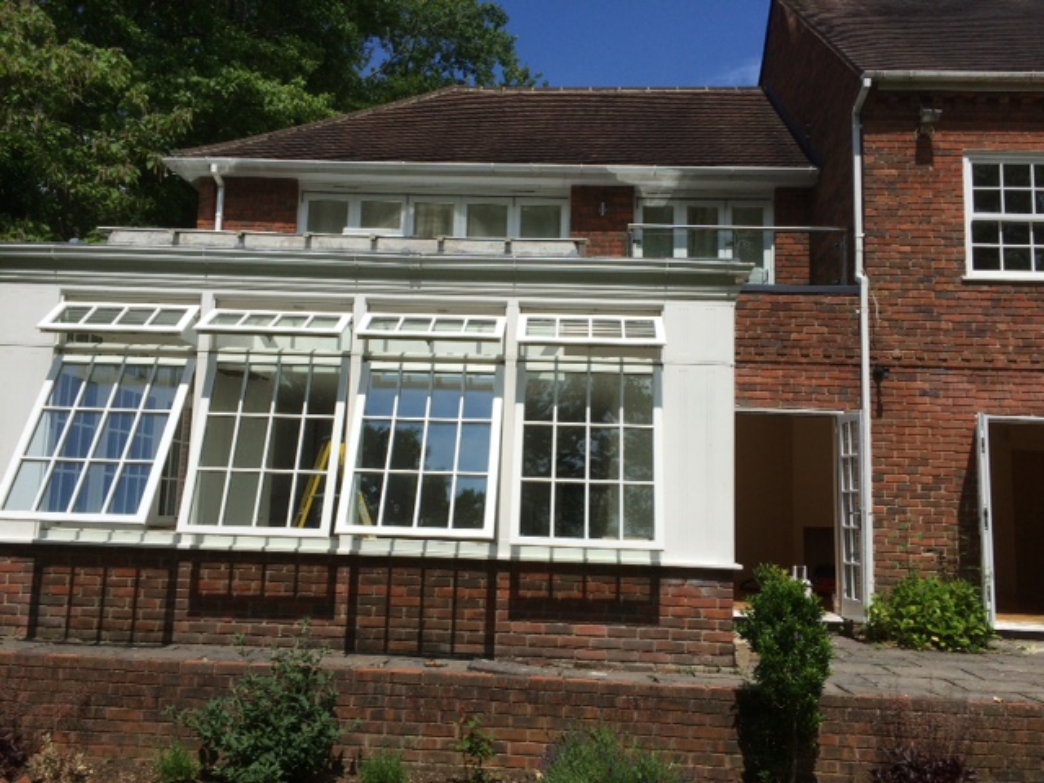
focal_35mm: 29
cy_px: 392
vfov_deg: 48.2
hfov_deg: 61.7
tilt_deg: +7.5
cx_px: 522
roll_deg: -1.8
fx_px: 875
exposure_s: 1/4566
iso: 32
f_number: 2.2
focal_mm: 4.15
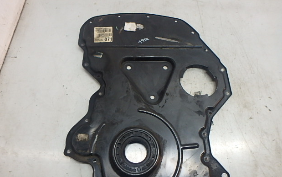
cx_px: 144
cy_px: 106
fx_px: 177
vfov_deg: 52.7
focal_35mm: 23
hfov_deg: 77.1
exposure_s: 1/30
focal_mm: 3.7
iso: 250
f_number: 3.5
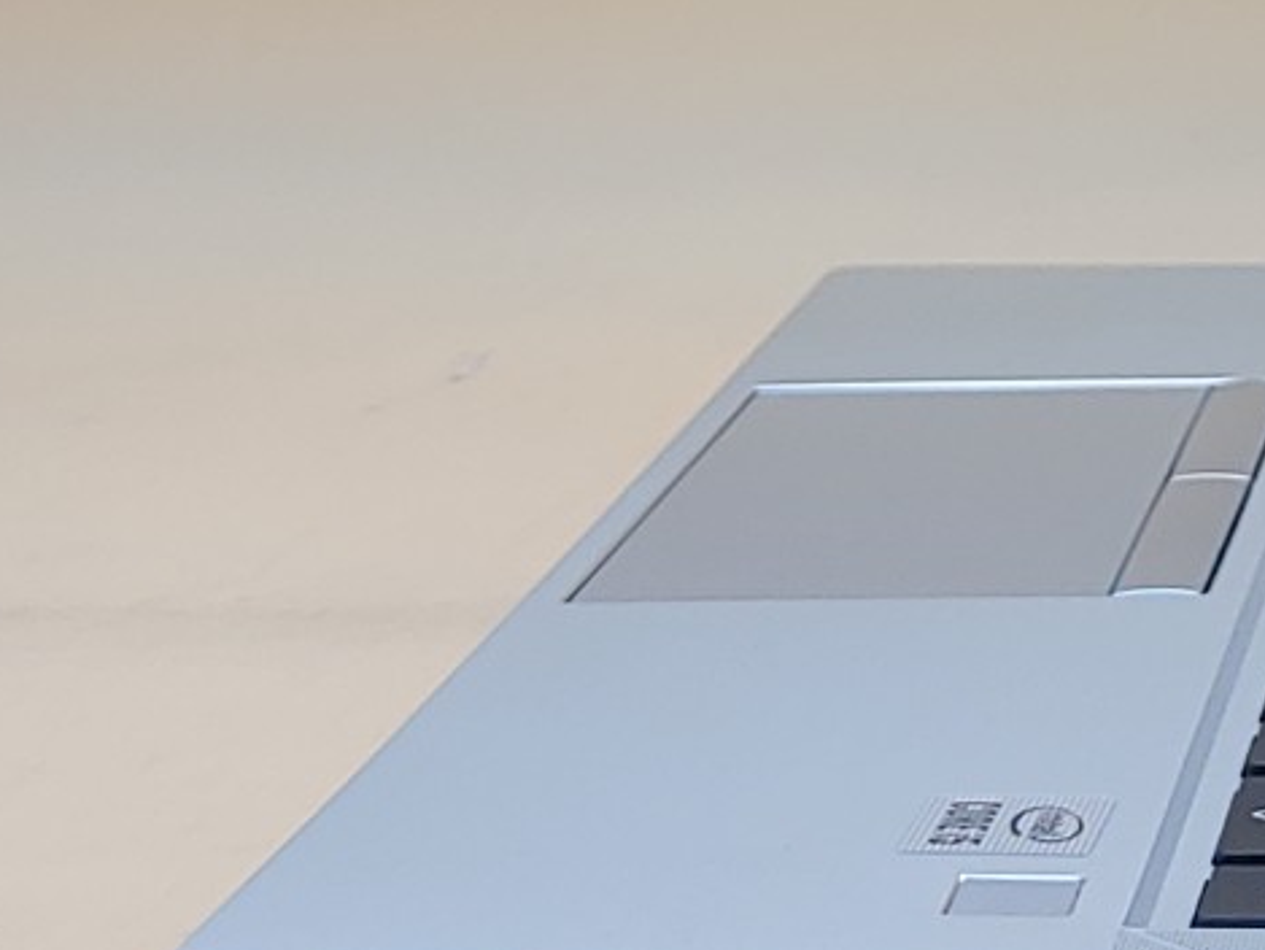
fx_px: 4935
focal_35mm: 135
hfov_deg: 14.1
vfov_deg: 10.8
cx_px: 1599
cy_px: -143
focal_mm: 4.36
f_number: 1.8
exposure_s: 1/67
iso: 50
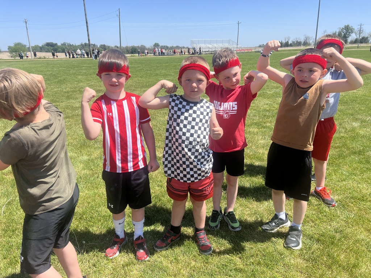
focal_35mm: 26
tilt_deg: -16.9
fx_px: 279
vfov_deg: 53.1
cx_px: 186
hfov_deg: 67.3
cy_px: 139
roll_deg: +2.2
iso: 50
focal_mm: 5.7
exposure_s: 1/2252
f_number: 1.5
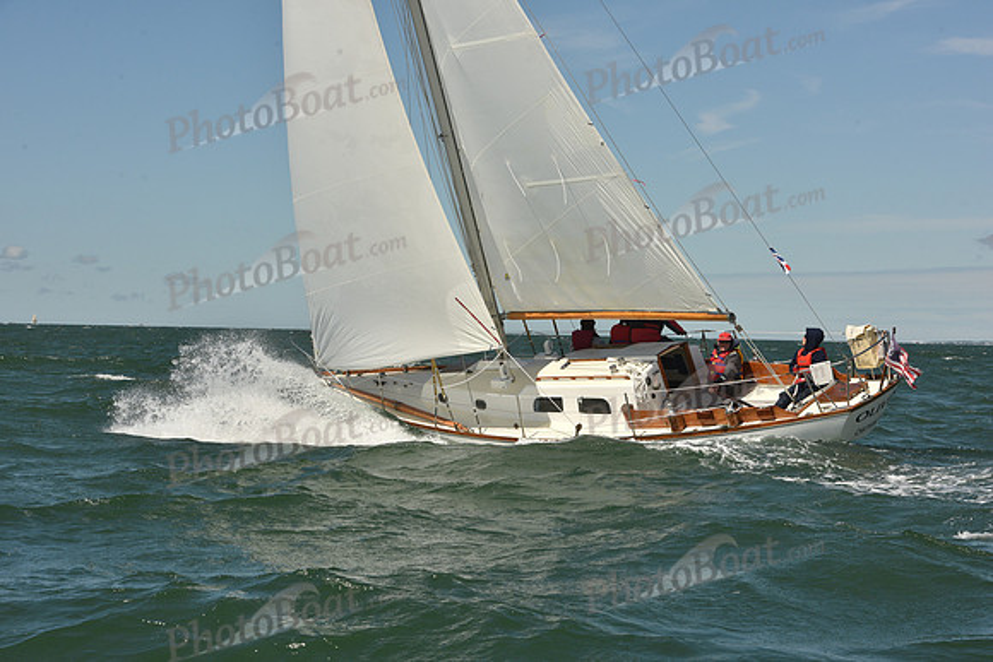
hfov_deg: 23.6
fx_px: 2373
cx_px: 496
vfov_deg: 15.9
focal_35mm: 86
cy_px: 331
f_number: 13
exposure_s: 1/800
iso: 320
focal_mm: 86
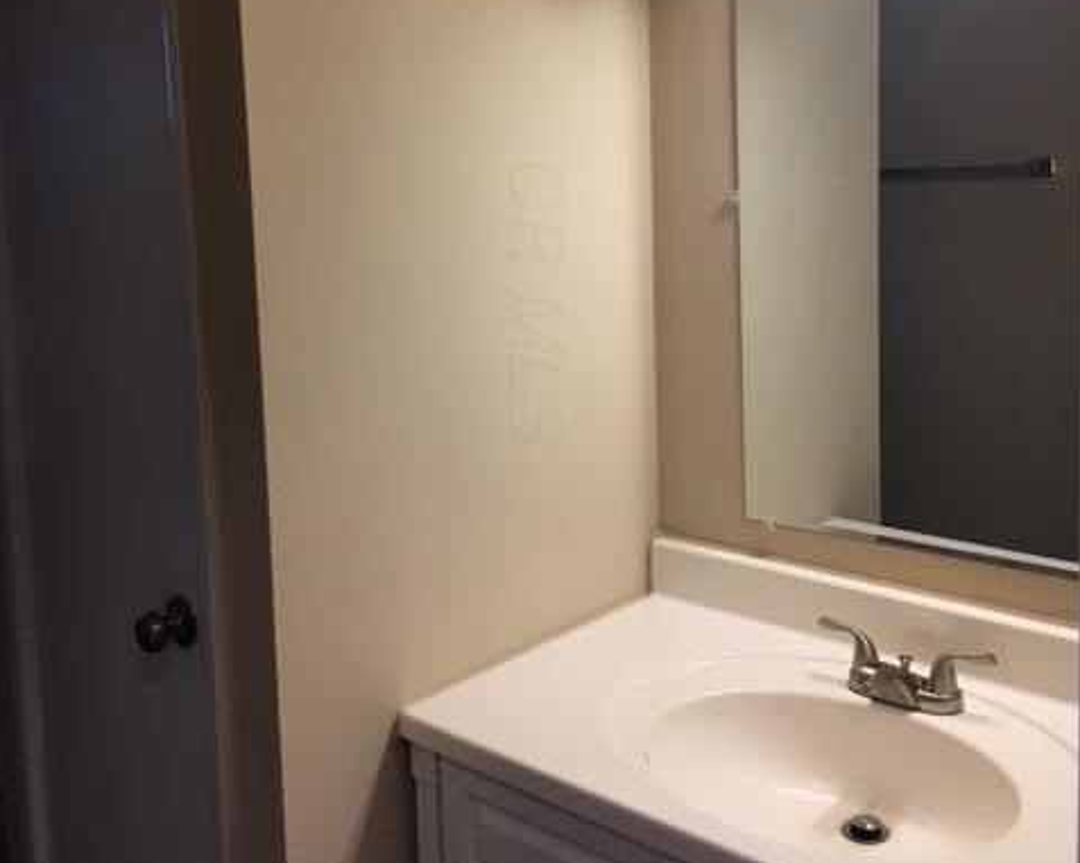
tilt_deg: -2.9
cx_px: 541
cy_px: 299
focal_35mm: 38
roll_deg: +3.4
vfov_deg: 38.7
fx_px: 1214
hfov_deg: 48.0
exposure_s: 1/30
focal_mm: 4.15
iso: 25
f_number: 2.2
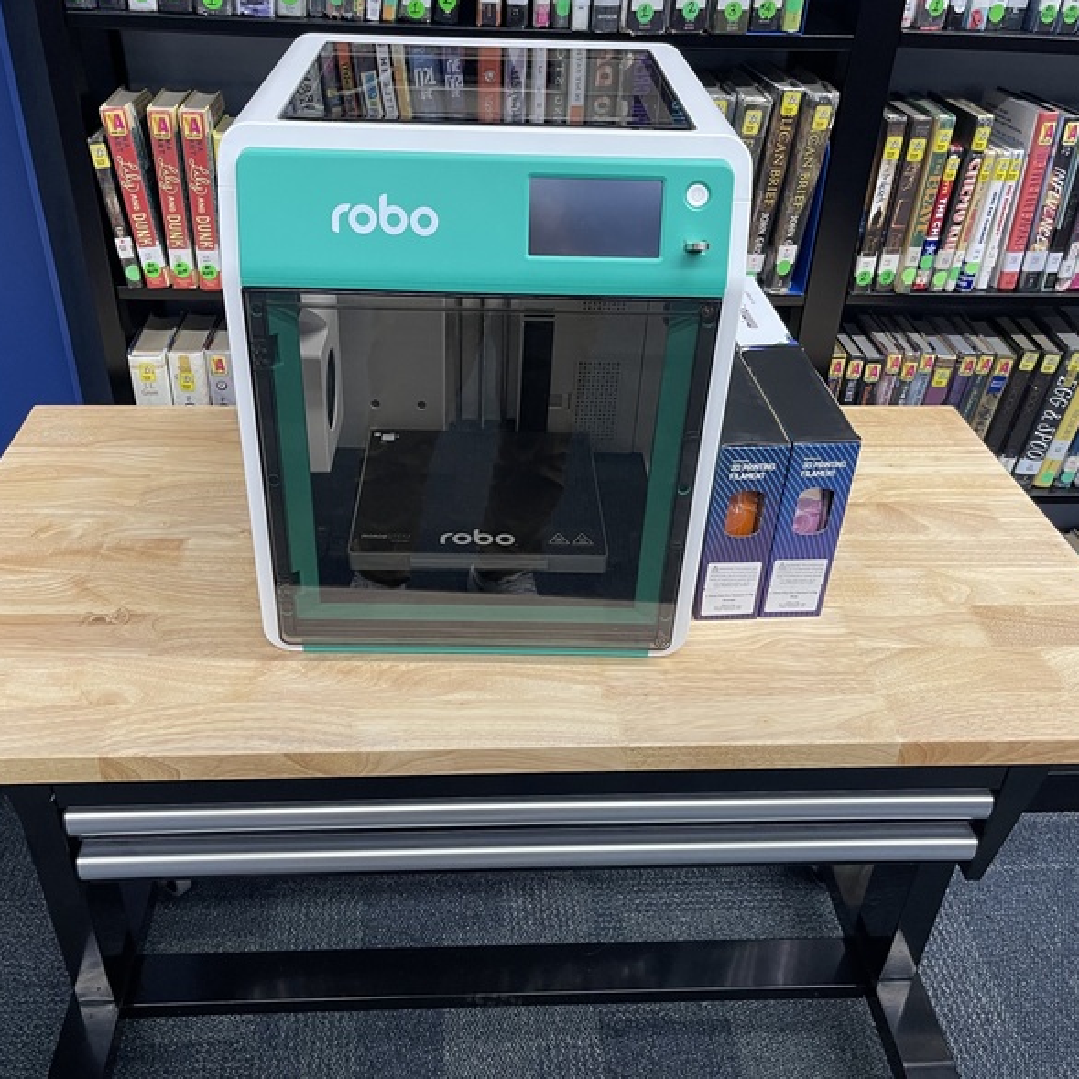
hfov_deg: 54.0
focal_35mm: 30
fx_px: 1058
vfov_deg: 54.0
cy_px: 533
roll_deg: -1.8
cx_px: 515
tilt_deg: -34.6
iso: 160
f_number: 1.6
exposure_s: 1/60
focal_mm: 5.1
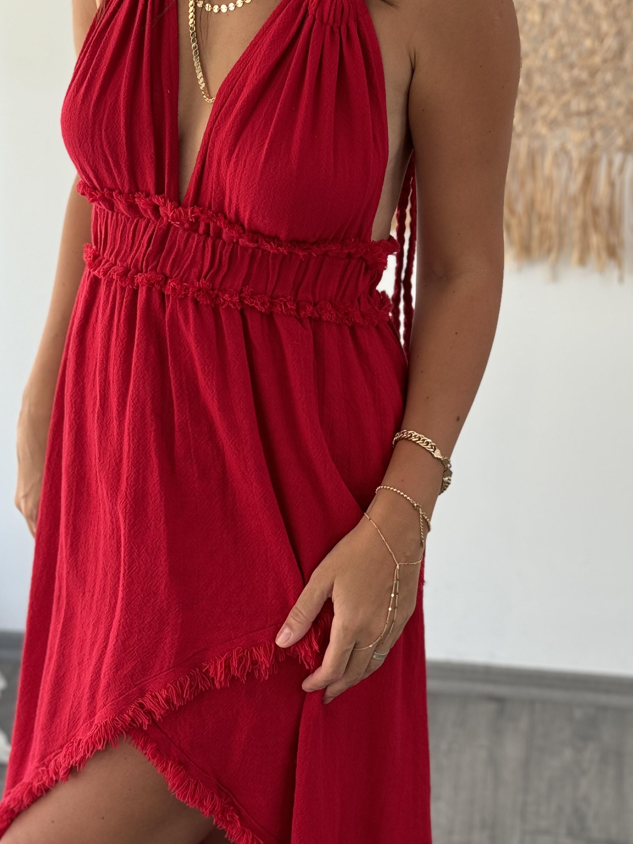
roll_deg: -1.9
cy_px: 324
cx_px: 382
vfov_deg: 27.7
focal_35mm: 70
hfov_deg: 21.0
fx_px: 1707
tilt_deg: -16.2
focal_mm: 6.76
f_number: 1.78
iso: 64
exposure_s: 1/138
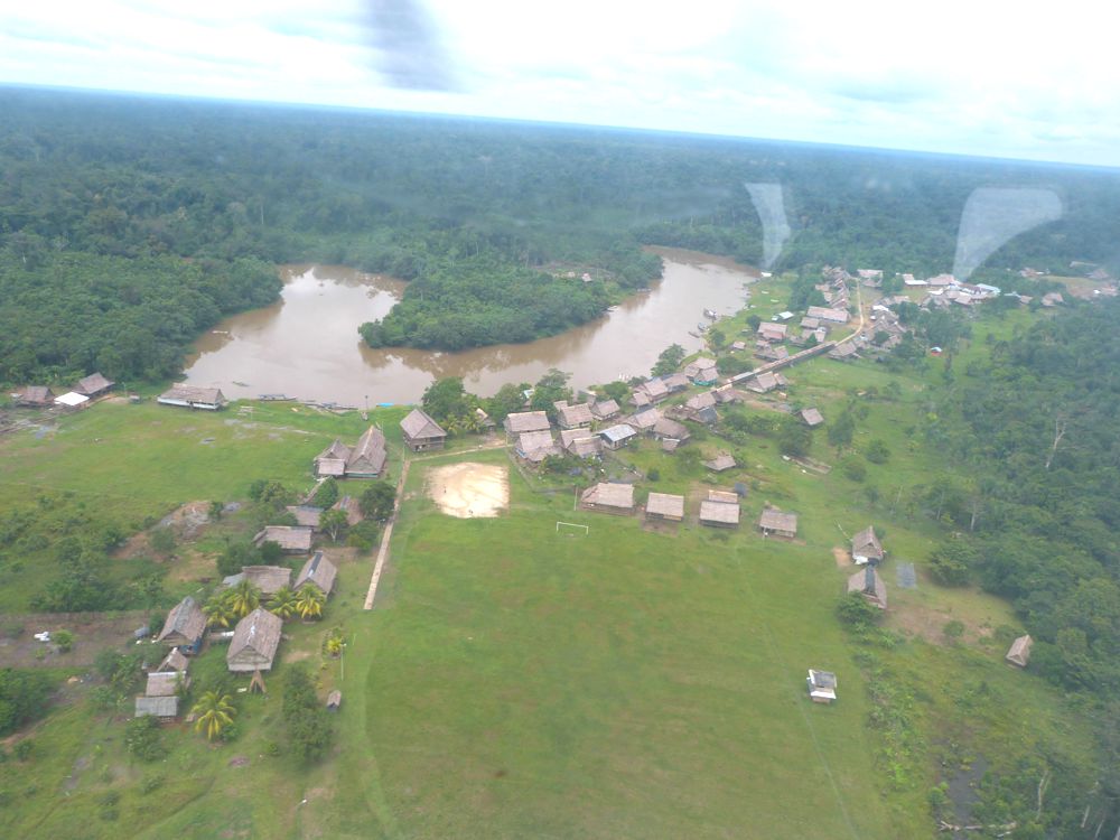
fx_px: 809
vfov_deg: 54.9
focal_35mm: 25
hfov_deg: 69.4
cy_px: 420
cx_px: 560
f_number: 5.6
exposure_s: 1/200
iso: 100
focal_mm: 4.5
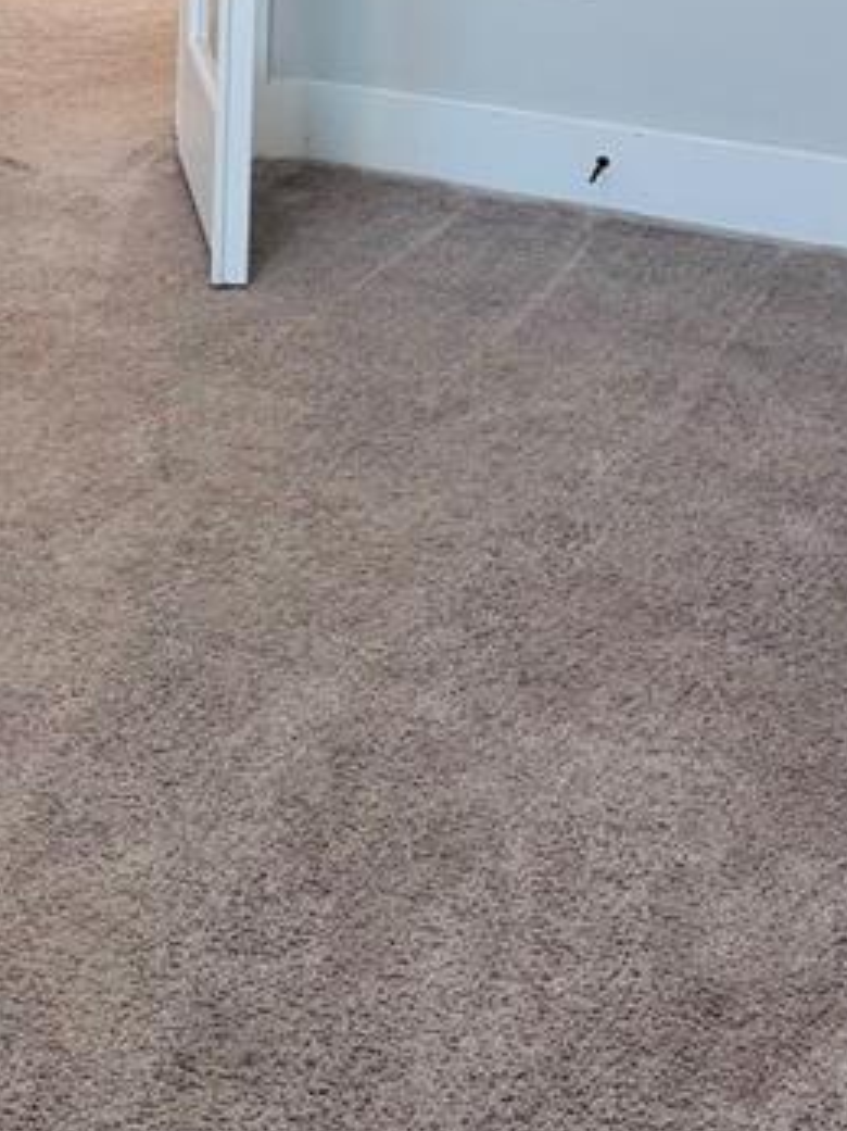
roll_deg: +1.6
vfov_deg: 22.4
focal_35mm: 83
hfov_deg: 16.3
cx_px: -414
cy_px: -72
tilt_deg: -12.9
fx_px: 2710
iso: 160
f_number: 1.78
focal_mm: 6.76
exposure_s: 1/120
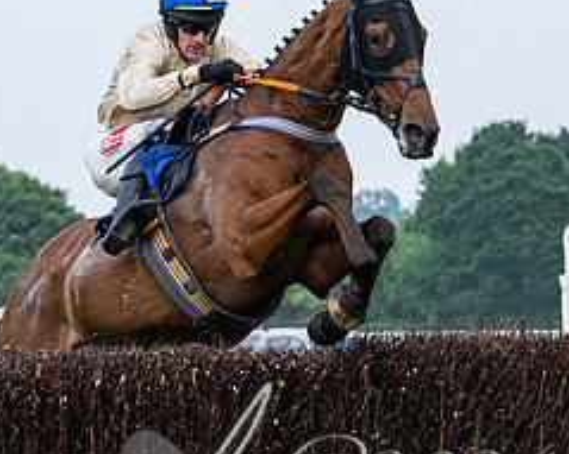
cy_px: 257
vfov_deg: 5.2
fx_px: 5050
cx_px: 235
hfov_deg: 6.4
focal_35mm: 300
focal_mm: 70
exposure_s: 1/2000
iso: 800
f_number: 4
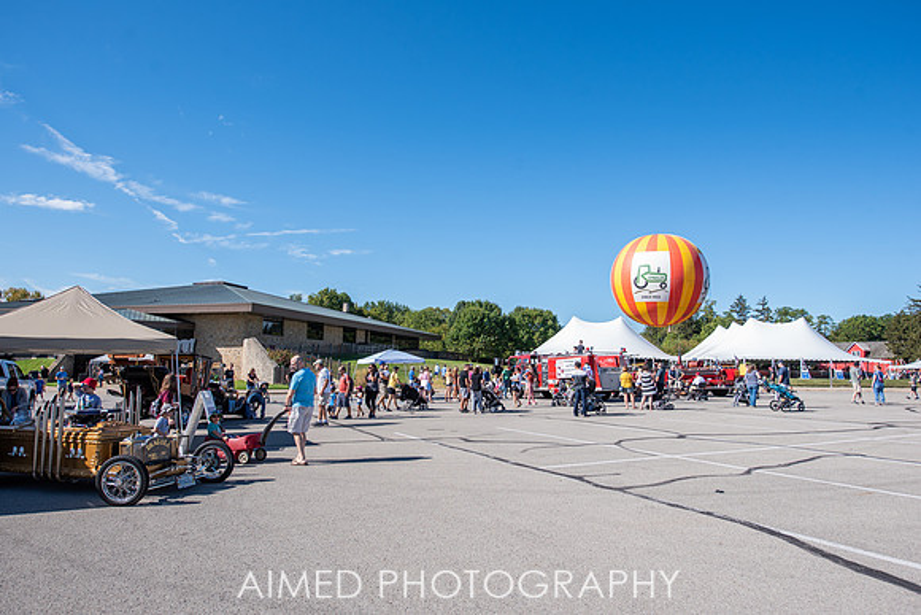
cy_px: 307
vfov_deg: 52.5
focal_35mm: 24
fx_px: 623
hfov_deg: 73.0
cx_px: 464
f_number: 5.6
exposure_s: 1/1000
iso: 250
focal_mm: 24
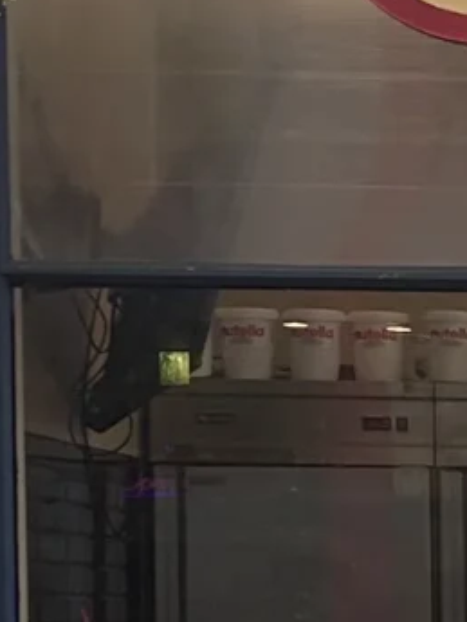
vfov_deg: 10.1
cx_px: 1134
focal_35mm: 193
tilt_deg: -2.7
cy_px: 782
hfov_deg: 7.2
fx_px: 3470
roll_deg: -1.0
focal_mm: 5.7
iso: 100
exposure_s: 1/120
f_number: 1.5
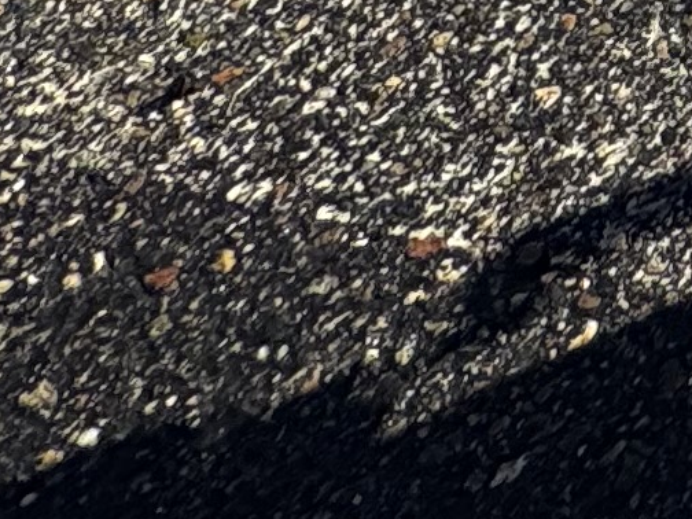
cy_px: -1530
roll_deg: -3.0
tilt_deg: -20.6
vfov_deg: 8.1
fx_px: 2239
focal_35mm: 112
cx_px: 2031
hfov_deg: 11.3
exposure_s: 1/383
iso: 40
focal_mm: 2.22
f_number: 2.2
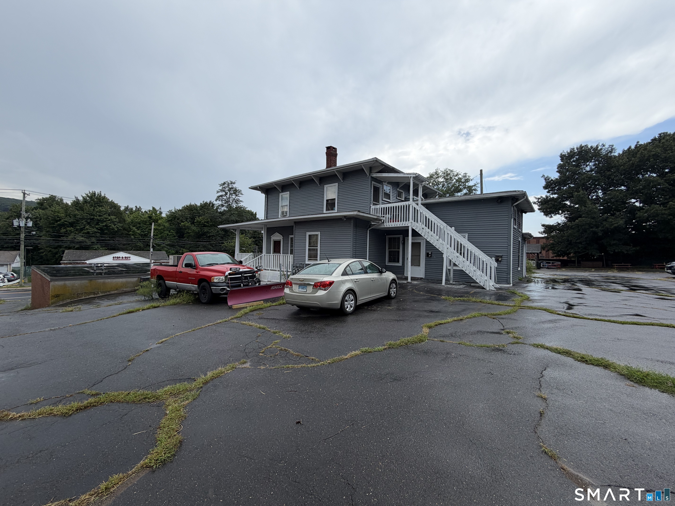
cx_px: 338
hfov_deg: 102.1
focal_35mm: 14
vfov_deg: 85.7
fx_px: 273
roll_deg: -0.9
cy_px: 253
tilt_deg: -0.1
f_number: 2.2
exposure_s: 1/770
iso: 25
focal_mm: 2.22
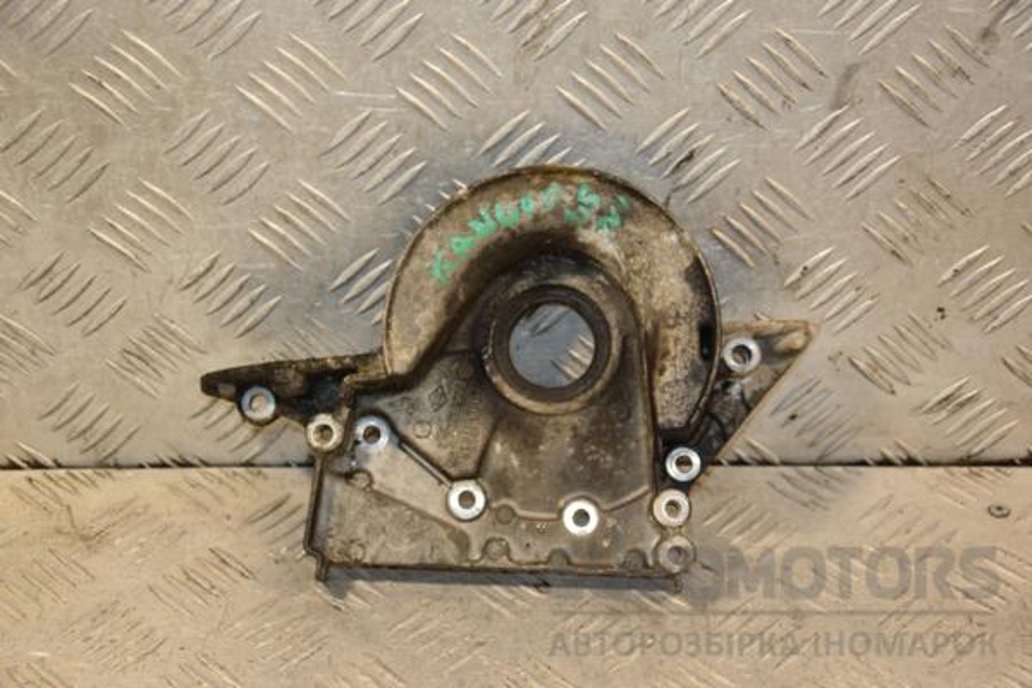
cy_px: 344
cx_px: 516
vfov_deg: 15.7
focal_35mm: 87
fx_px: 2494
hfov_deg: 23.4
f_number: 5
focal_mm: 58
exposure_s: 1/125
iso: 800
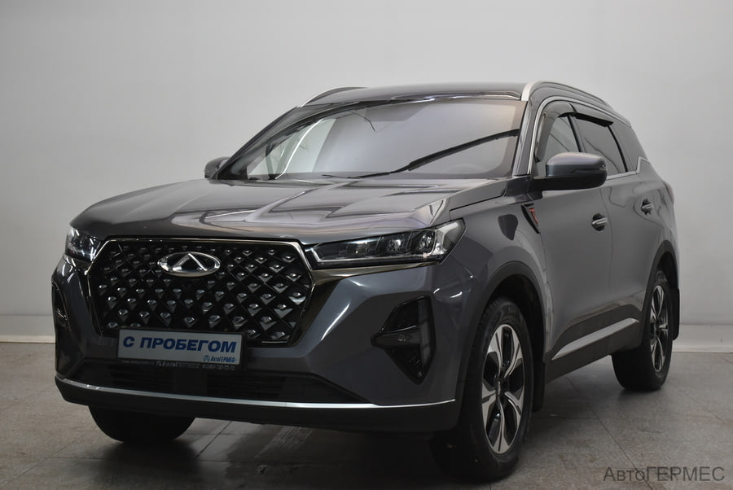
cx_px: 366
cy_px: 245
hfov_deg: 33.4
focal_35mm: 60
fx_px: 1223
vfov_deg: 22.7
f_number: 4.8
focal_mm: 40
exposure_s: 1/80
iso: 800
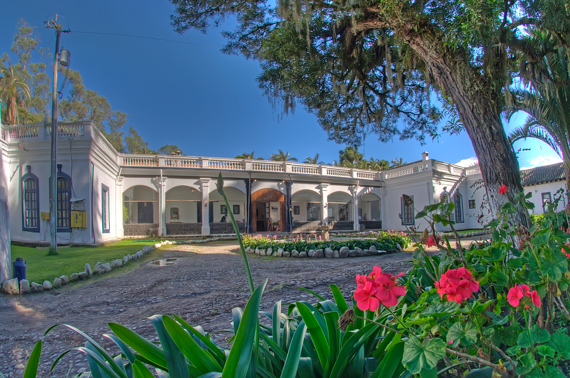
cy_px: 189
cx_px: 285
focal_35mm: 16
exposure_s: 1/40
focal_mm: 10.5
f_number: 14
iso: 200
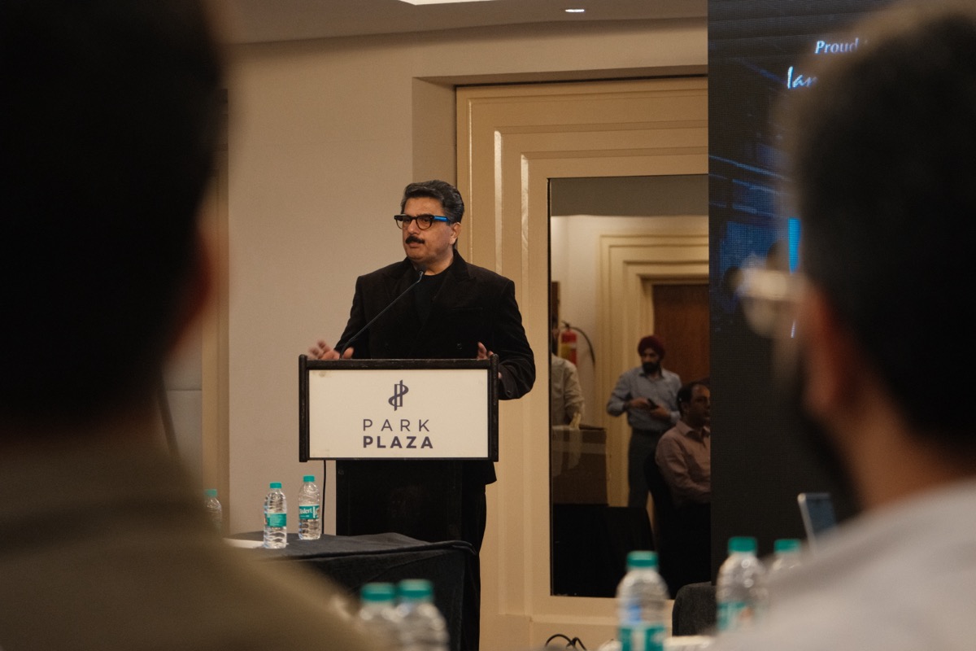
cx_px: 488
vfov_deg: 11.4
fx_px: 3253
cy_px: 326
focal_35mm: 120
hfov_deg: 17.1
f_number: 4
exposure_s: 1/80
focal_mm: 80
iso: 2000
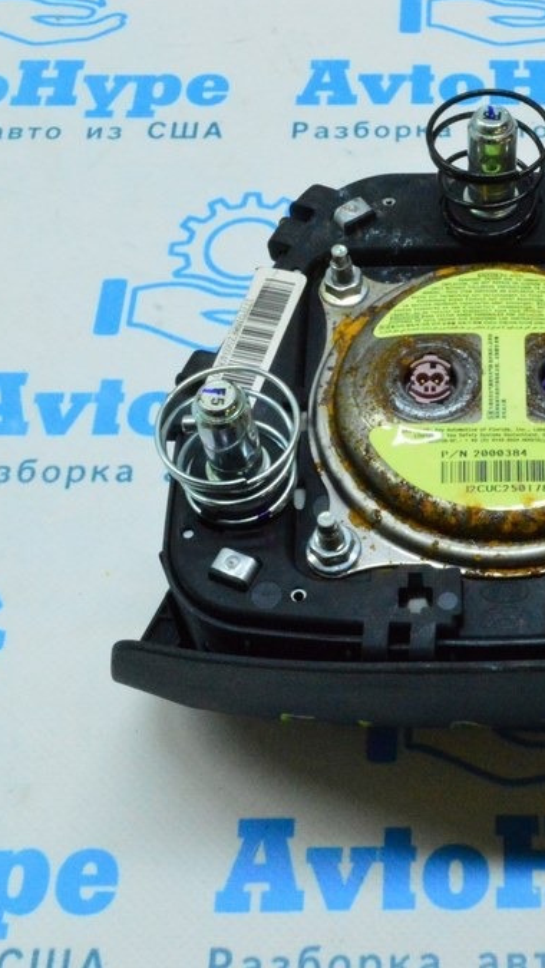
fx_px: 1407
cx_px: 489
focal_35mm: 55
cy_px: 484
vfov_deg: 38.0
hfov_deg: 21.4
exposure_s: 1/30
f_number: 25
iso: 6400
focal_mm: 23
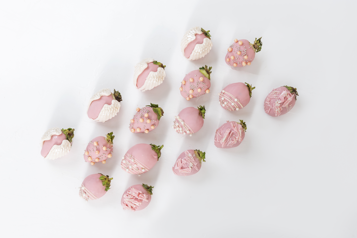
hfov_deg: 41.1
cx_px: 178
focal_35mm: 48
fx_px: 476
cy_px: 119
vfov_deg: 28.1
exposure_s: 1/125
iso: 100
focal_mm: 48
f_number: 8
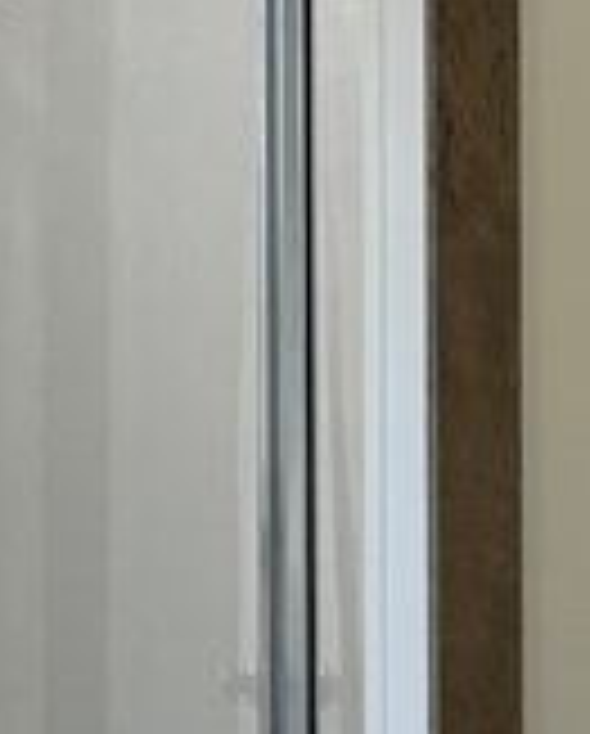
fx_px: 3200
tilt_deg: +1.0
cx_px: 275
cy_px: 351
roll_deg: +0.5
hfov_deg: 10.5
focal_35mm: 147
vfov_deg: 13.1
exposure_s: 1/203
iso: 125
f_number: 1.78
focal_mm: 6.76
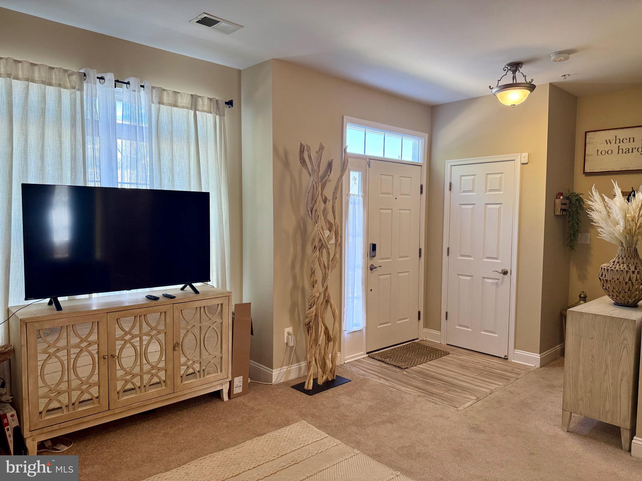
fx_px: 445
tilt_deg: -2.9
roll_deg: -0.4
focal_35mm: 24
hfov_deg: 71.6
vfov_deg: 56.8
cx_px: 321
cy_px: 240
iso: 200
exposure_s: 1/164
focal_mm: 6.76
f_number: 1.78
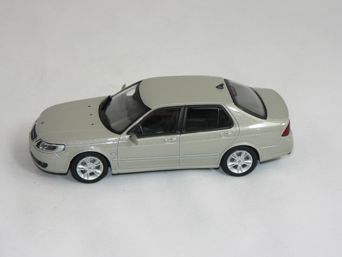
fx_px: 1008
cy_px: 128
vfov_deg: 14.5
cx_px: 171
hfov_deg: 19.3
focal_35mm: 102
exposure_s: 1/80
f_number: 3.2
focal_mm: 16.9
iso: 80
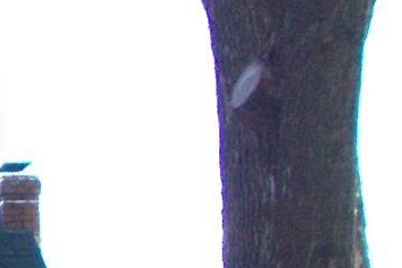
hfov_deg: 14.7
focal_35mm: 114
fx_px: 1272
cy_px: 315
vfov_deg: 11.8
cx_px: -411
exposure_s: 1/80
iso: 80
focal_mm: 4.6
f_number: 8
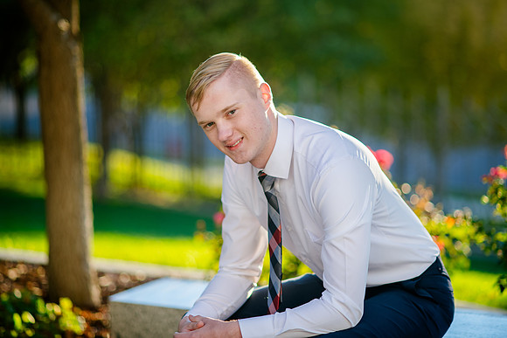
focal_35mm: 105
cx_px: 254
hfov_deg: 19.5
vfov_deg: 13.0
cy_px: 169
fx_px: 1479
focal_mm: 105
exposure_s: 1/500
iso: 200
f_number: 2
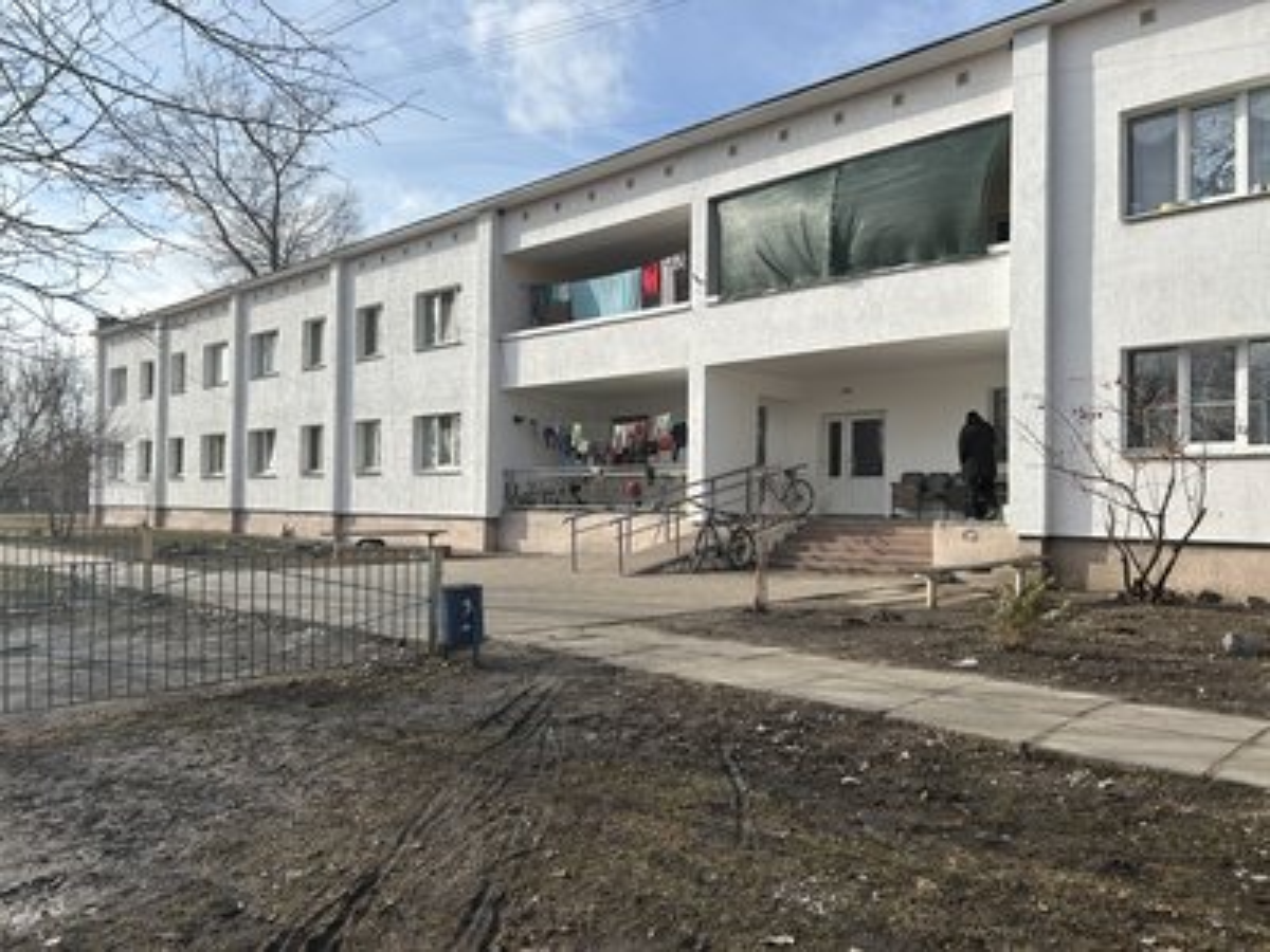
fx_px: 954
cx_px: 635
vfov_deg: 53.1
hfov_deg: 67.3
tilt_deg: +1.7
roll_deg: -0.4
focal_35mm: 26
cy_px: 476
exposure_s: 1/4115
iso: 50
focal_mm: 5.7
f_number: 1.5
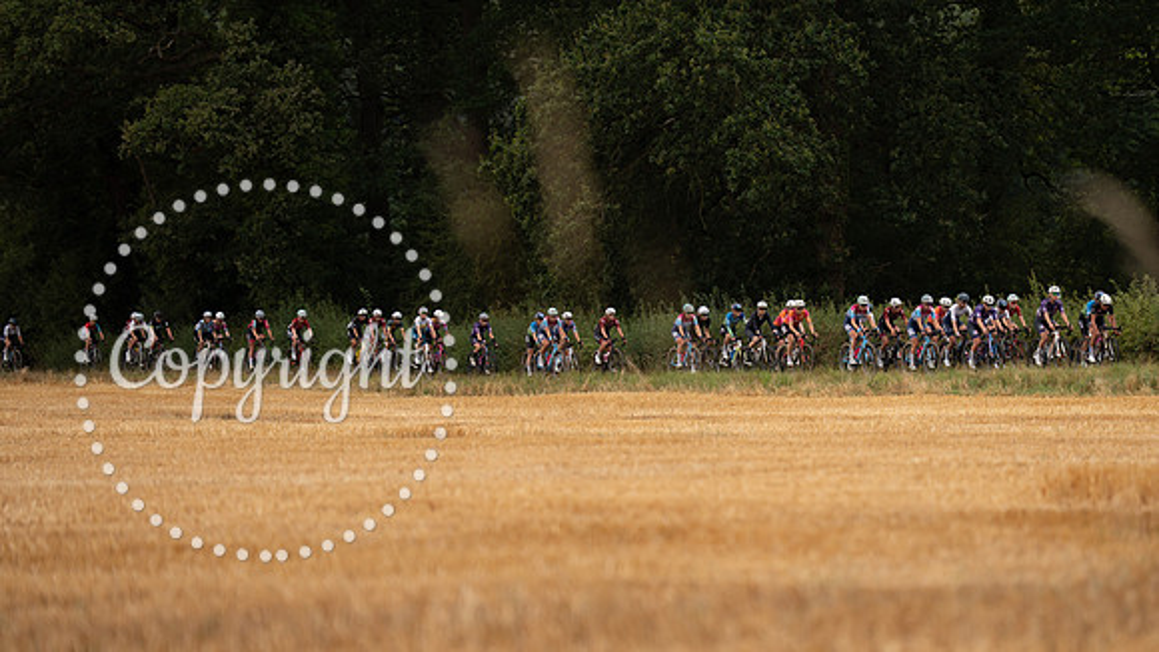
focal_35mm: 215
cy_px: 434
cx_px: 675
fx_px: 6595
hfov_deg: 10.0
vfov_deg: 5.7
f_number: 2.8
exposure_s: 1/1000
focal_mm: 176
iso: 400
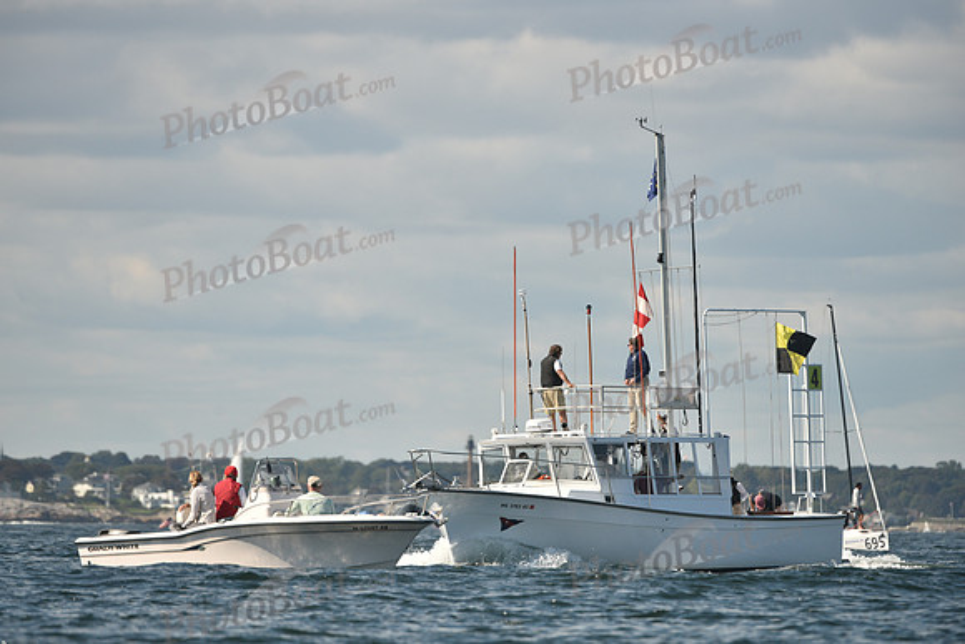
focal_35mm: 400
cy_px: 322
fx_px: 10724
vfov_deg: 3.4
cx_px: 482
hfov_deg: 5.2
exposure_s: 1/2000
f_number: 5
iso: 250
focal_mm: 400
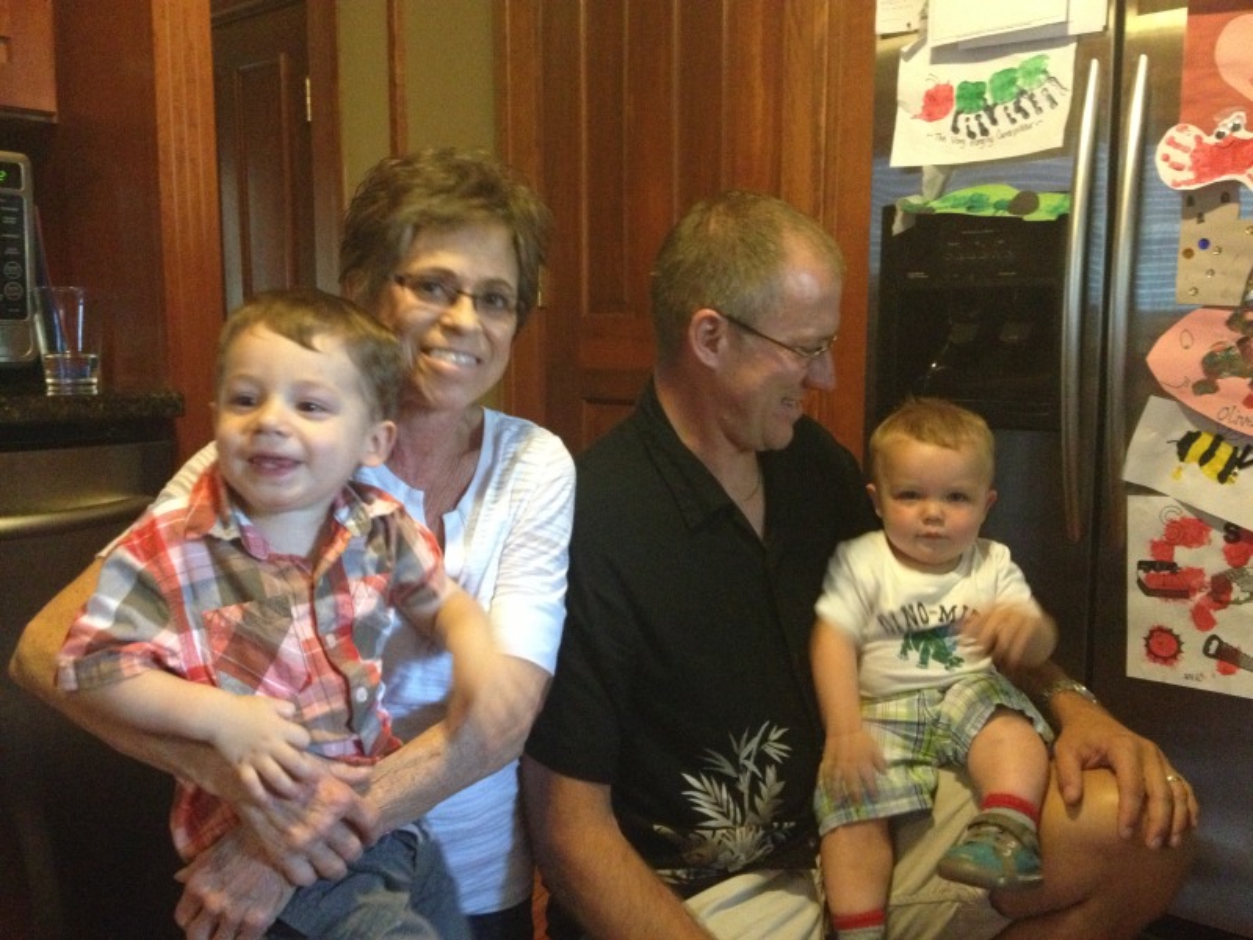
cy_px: 470
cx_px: 626
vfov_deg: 40.7
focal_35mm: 35
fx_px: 1267
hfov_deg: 52.6
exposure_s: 1/15
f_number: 2.4
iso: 640
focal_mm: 4.28
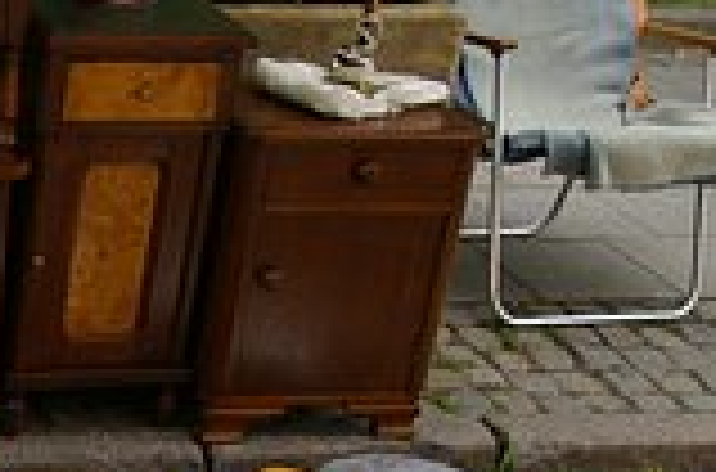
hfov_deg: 18.4
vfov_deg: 12.8
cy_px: 656
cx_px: -275
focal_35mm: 102
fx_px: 2015
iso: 200
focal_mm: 21
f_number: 4
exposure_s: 1/60
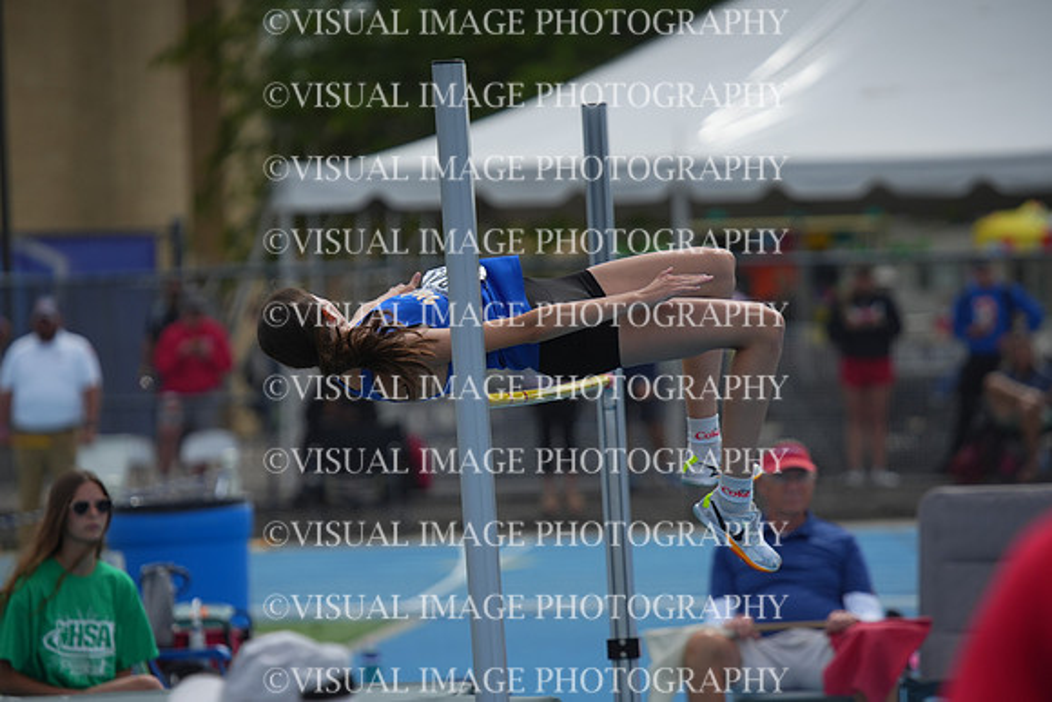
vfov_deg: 4.8
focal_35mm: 285
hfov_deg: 7.2
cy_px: 351
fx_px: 8330
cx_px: 526
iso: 500
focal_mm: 285
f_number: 5.6
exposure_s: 1/4000
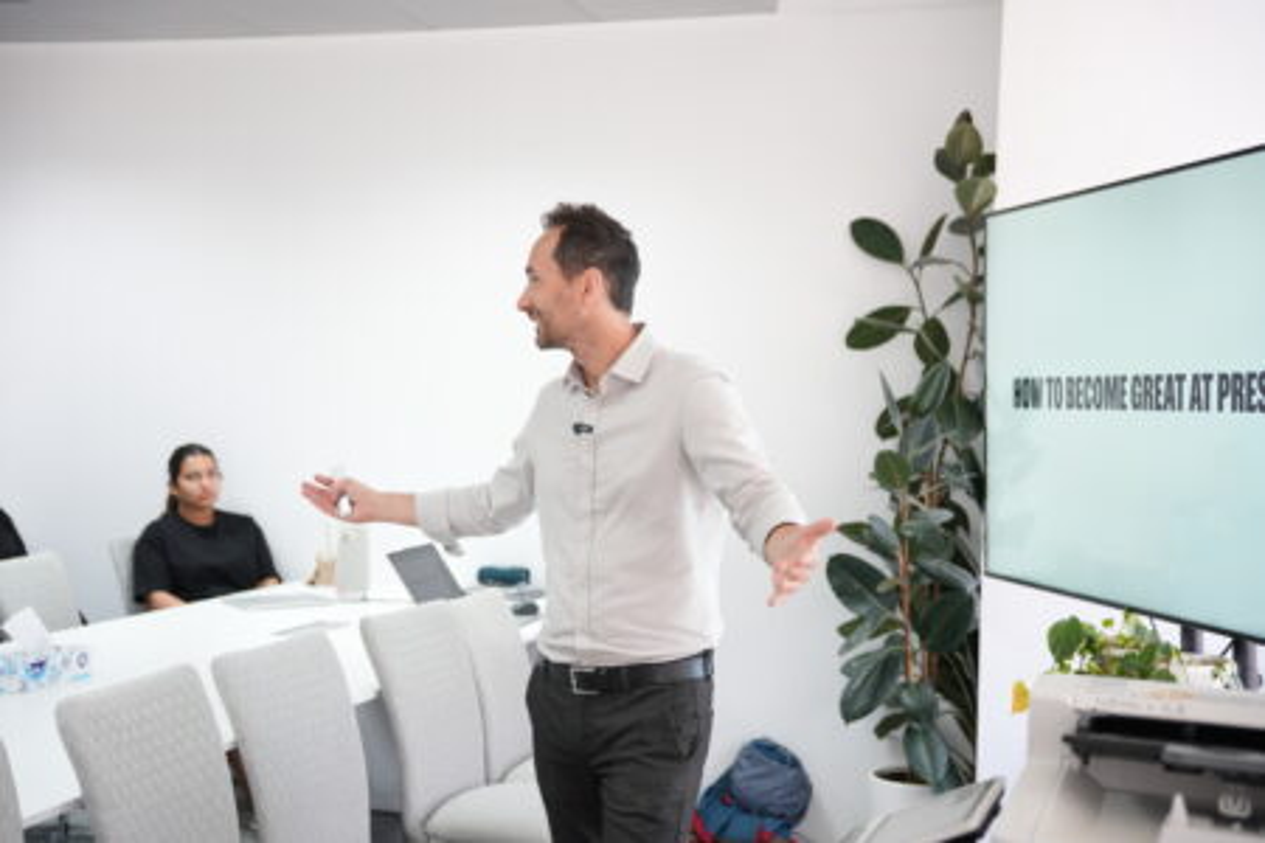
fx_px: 1648
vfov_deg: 28.7
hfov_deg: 42.0
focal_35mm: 47
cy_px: 422
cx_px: 632
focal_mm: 46.9
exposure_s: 1/125
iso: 1250
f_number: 2.8
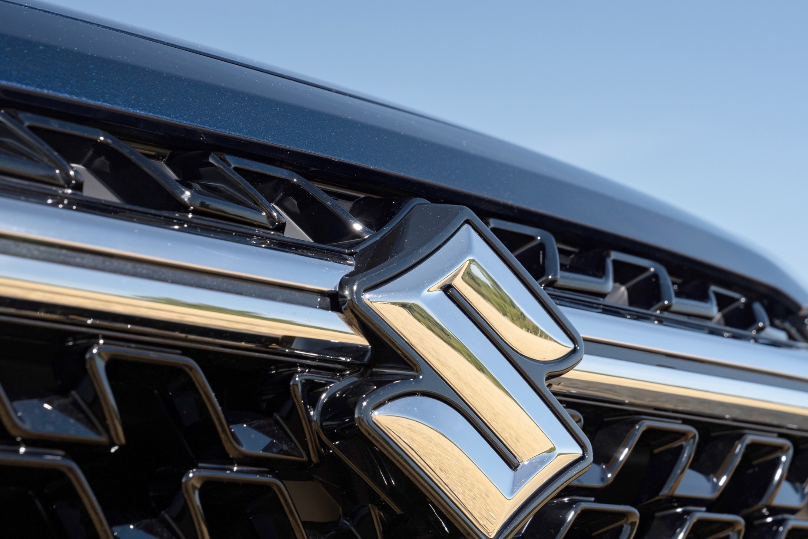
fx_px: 1931
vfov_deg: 15.9
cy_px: 352
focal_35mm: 86
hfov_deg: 23.6
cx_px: 467
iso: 250
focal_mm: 64
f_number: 8
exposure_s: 1/80
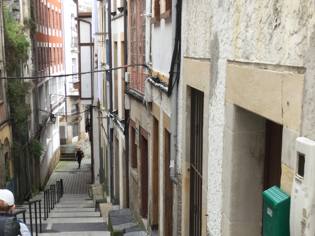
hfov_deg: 29.3
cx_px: 122
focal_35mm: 66
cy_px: 186
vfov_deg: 22.0
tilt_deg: -13.1
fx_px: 601
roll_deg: -0.5
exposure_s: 1/100
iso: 32
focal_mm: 3.3
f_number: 2.4
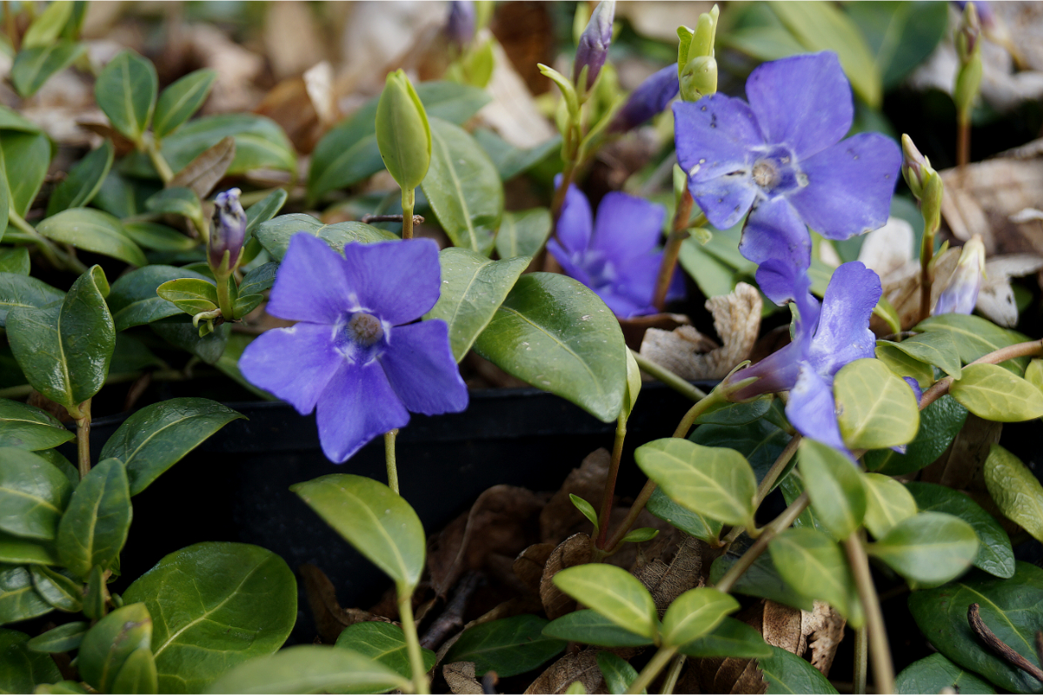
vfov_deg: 20.2
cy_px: 348
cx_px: 522
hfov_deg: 29.9
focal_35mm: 68
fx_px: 1955
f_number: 5.6
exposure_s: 1/160
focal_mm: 45
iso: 100
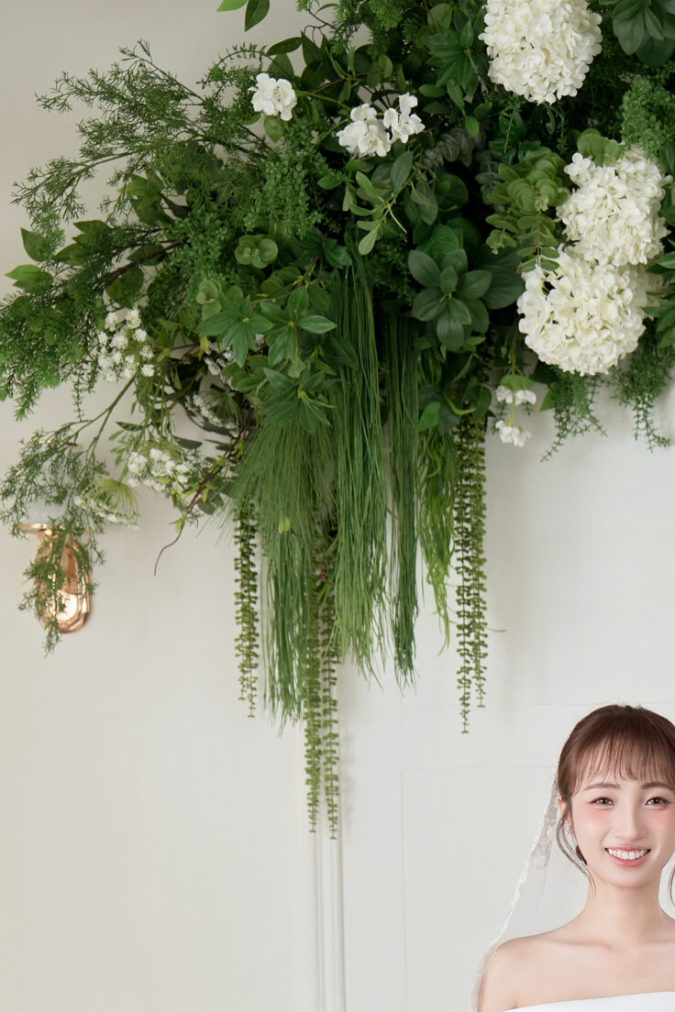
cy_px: 1137
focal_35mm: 109
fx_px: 3065
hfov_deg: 12.4
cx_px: 730
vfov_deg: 18.0
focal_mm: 47
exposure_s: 1/100
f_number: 2.8
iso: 320
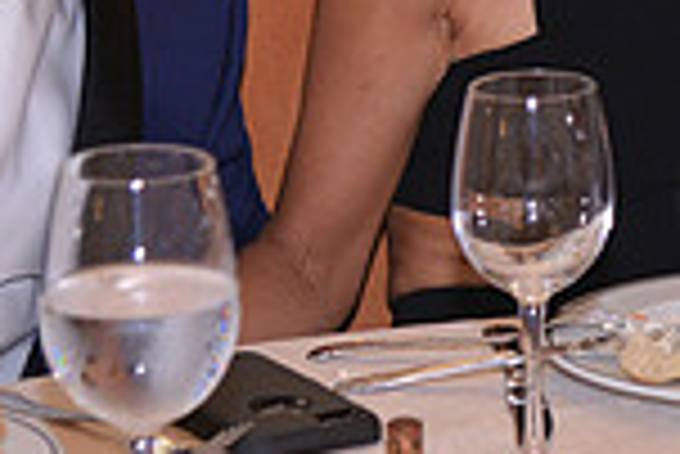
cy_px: -160
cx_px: 689
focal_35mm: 249
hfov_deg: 8.2
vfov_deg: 5.5
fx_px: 4708
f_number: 4.5
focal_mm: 65
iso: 1000
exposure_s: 1/250
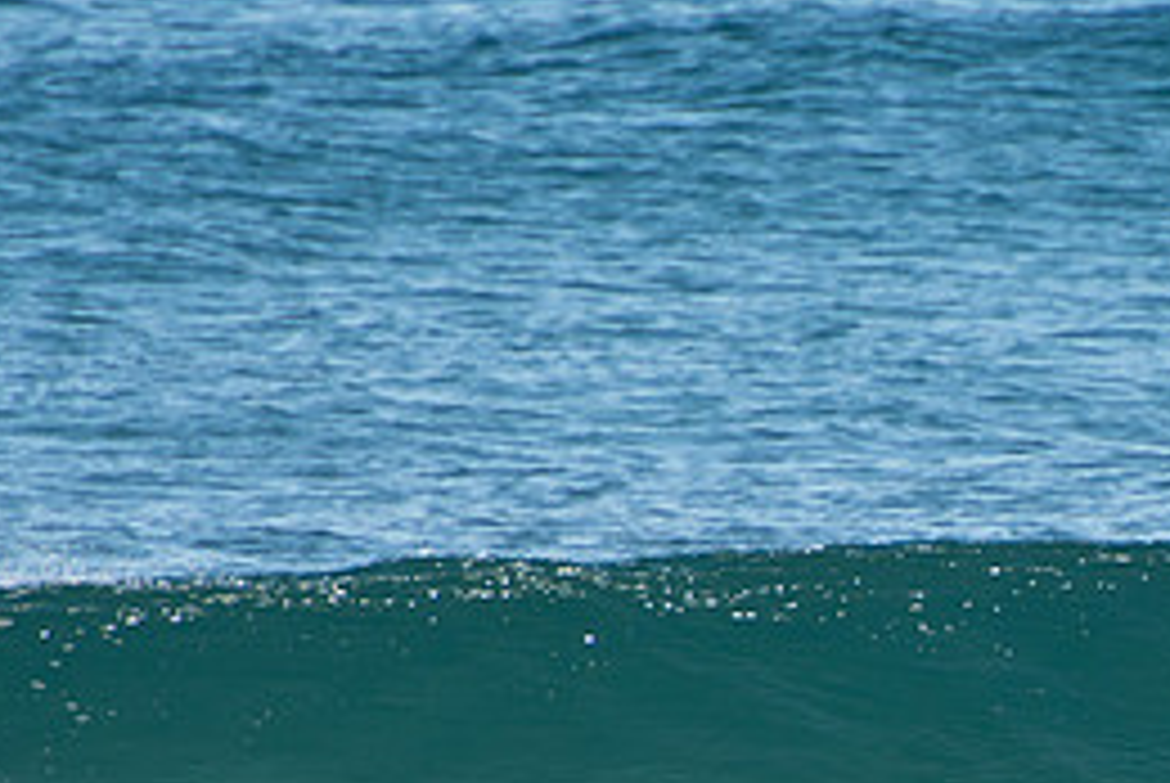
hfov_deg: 1.5
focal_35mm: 1337
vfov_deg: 1.0
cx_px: 1242
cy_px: 839
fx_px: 43501
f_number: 5.6
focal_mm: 400
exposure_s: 1/1000
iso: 360
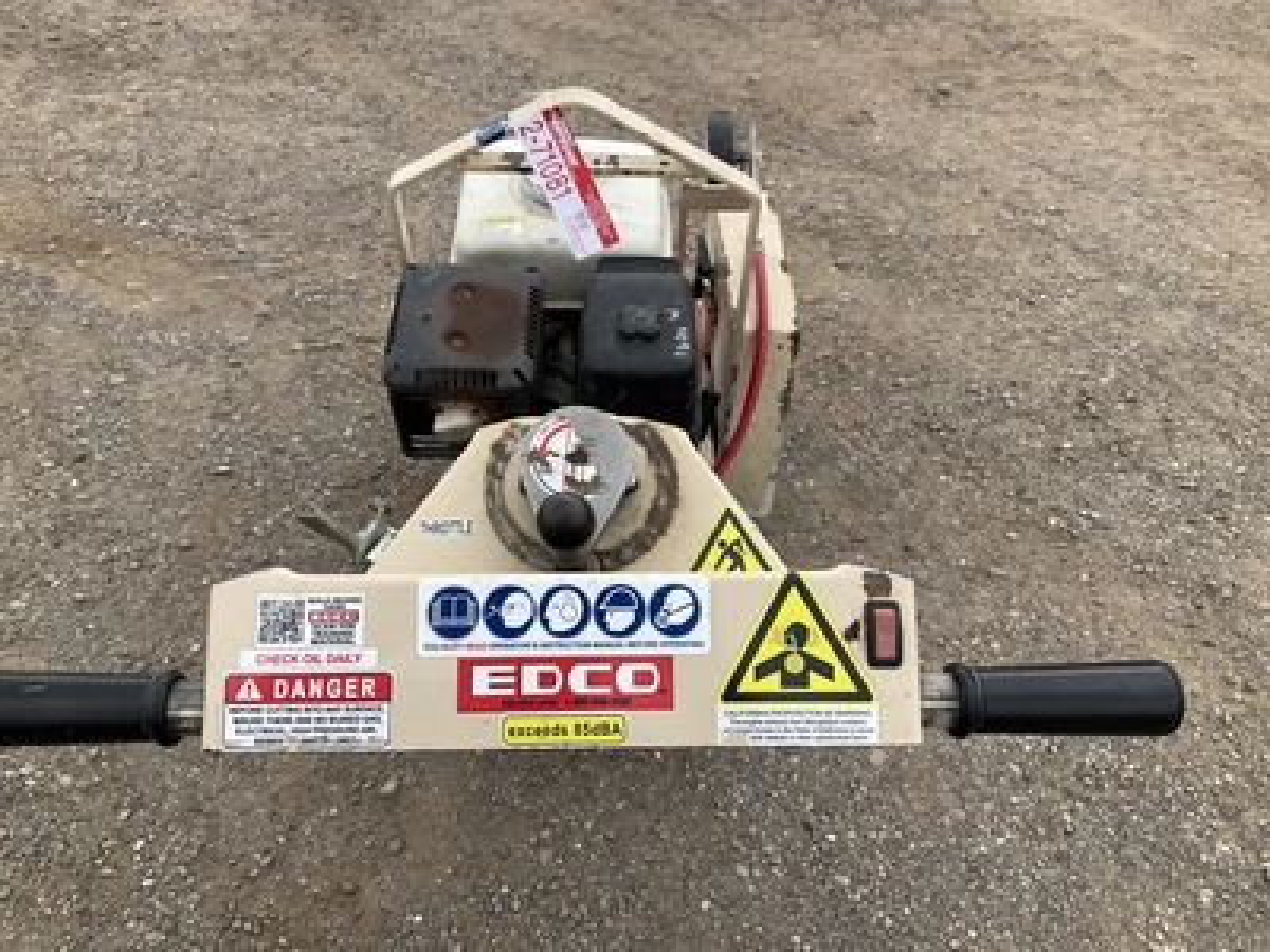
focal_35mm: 29
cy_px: 476
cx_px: 635
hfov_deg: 61.7
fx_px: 1064
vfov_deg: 48.2
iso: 25
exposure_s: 1/997
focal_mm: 3
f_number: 1.8
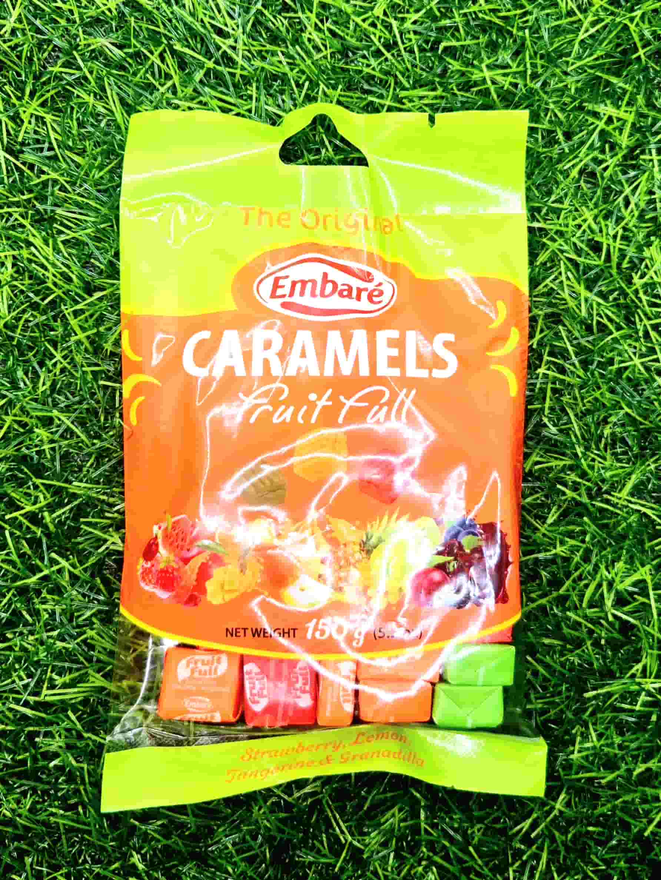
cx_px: 330
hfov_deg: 58.9
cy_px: 440
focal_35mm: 23
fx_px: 585
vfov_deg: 73.9
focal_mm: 5.4
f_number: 1.8
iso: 80
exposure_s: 1/182
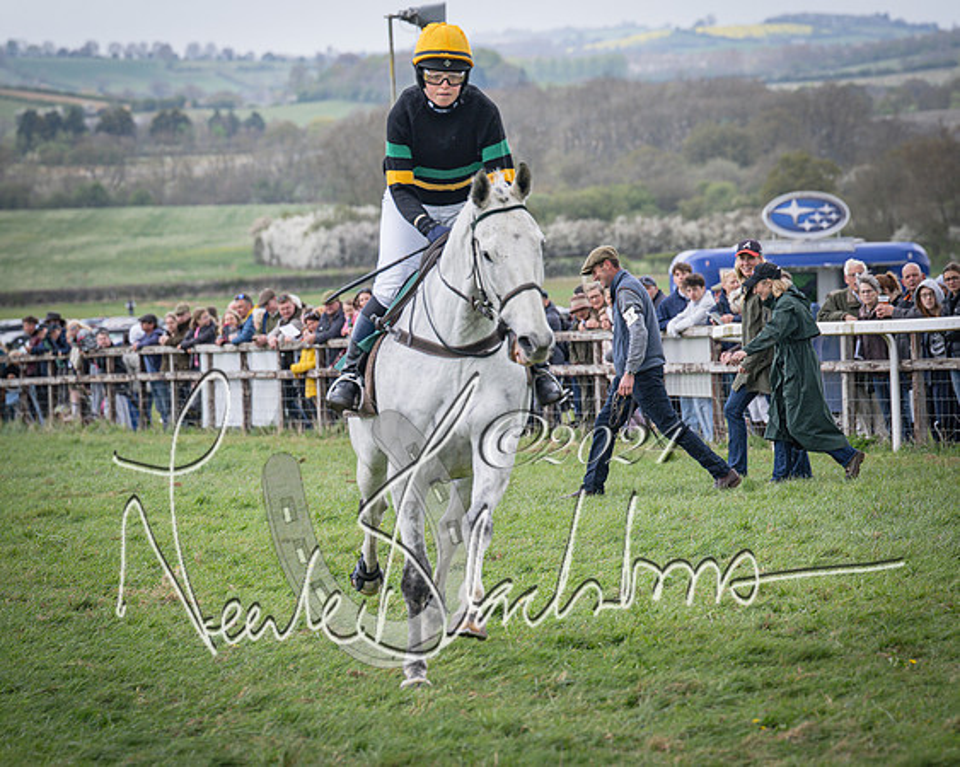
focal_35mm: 221
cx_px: 366
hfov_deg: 8.7
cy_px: 427
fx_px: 6280
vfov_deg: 7.0
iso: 200
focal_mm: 115
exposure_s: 1/800
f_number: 4
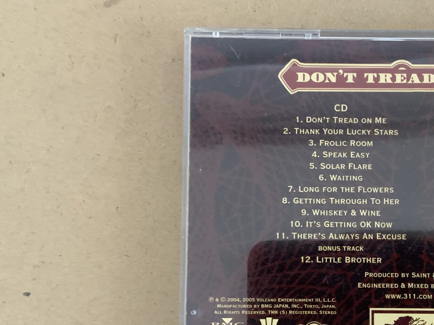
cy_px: 210
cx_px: 304
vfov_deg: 26.9
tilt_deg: -85.7
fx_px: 677
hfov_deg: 35.1
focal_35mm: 54
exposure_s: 1/50
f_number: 1.8
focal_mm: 3
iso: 200
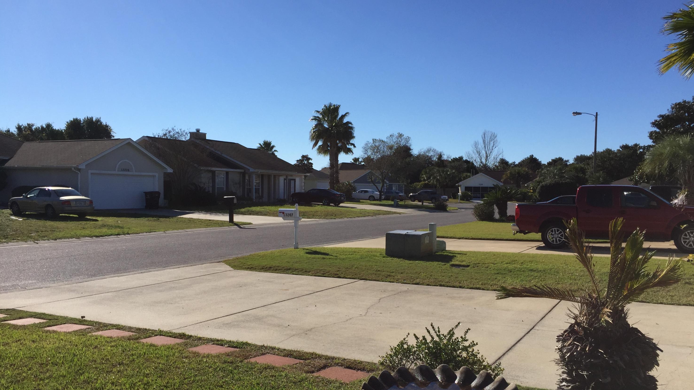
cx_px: 348
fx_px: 589
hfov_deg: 61.0
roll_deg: -1.0
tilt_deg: -4.2
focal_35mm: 32
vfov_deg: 36.5
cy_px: 237
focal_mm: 4.15
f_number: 2.2
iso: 32
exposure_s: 1/3300
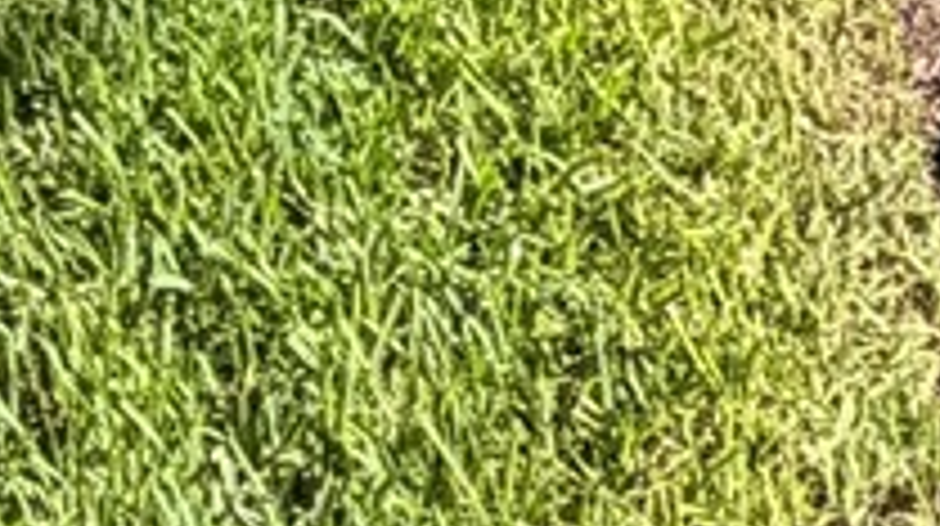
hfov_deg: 18.3
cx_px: 351
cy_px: -1794
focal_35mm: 117
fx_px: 2913
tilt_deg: -2.1
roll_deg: +1.4
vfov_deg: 6.9
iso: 40
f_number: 2.2
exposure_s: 1/638
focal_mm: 2.22
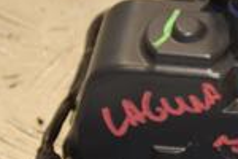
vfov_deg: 3.7
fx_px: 2453
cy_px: 81
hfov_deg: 5.5
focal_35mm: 371
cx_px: 308
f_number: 5.6
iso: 800
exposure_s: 1/200
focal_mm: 62
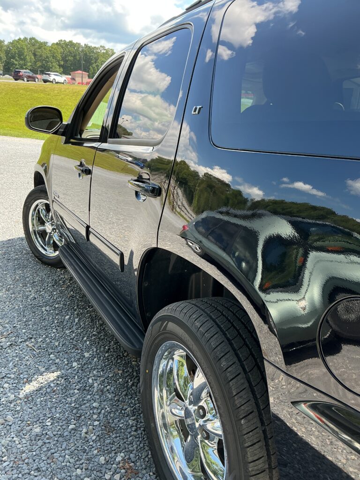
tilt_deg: -19.0
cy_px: 240
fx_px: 402
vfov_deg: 61.7
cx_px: 180
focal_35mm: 29
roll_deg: -4.9
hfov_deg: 48.2
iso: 25
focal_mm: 3
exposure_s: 1/274
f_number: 1.8
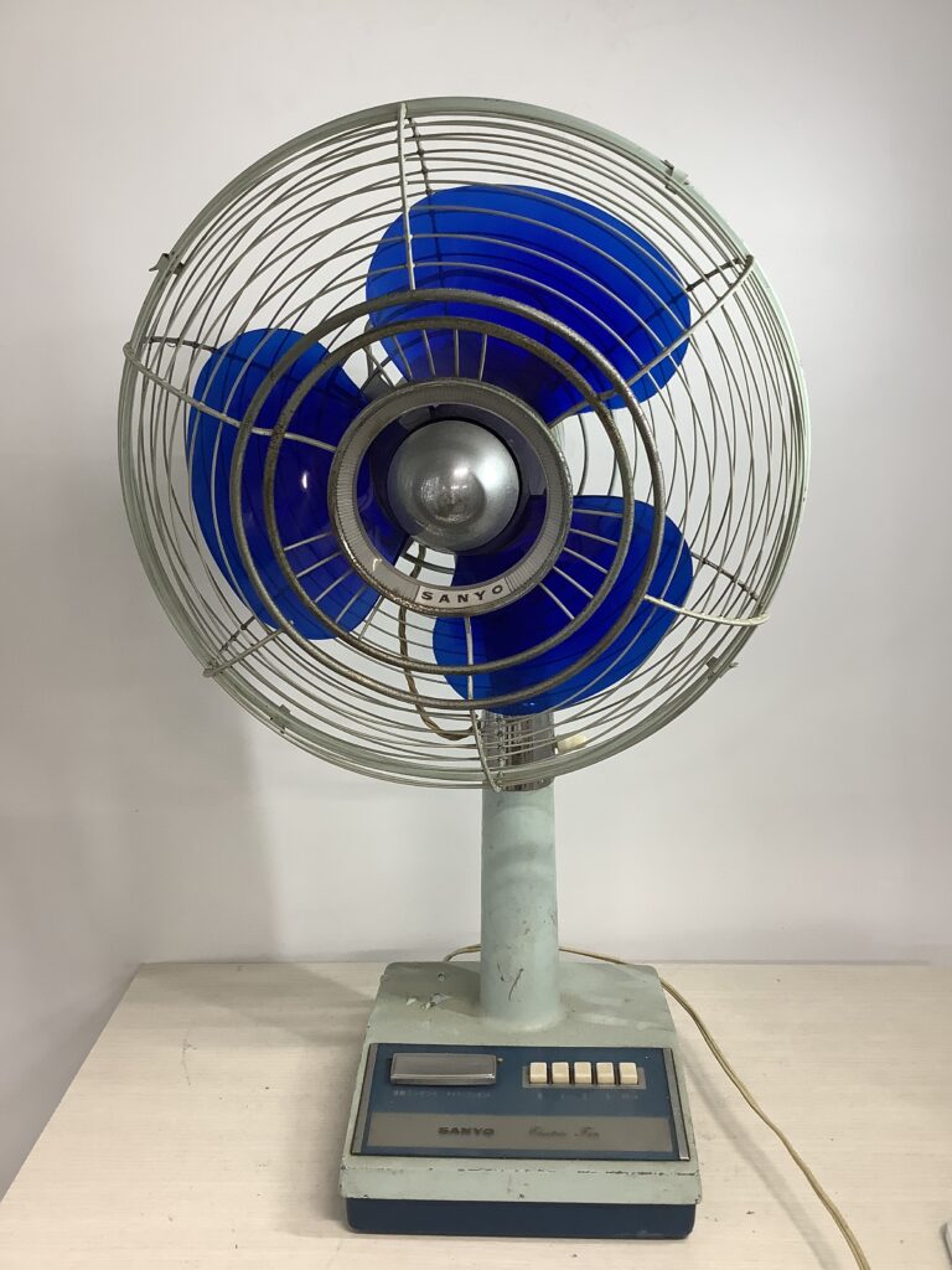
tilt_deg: -11.1
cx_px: 476
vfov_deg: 58.4
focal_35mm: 31
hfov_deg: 45.4
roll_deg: +0.8
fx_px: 1137
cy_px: 635
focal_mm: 3.3
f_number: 2.4
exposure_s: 1/60
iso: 64
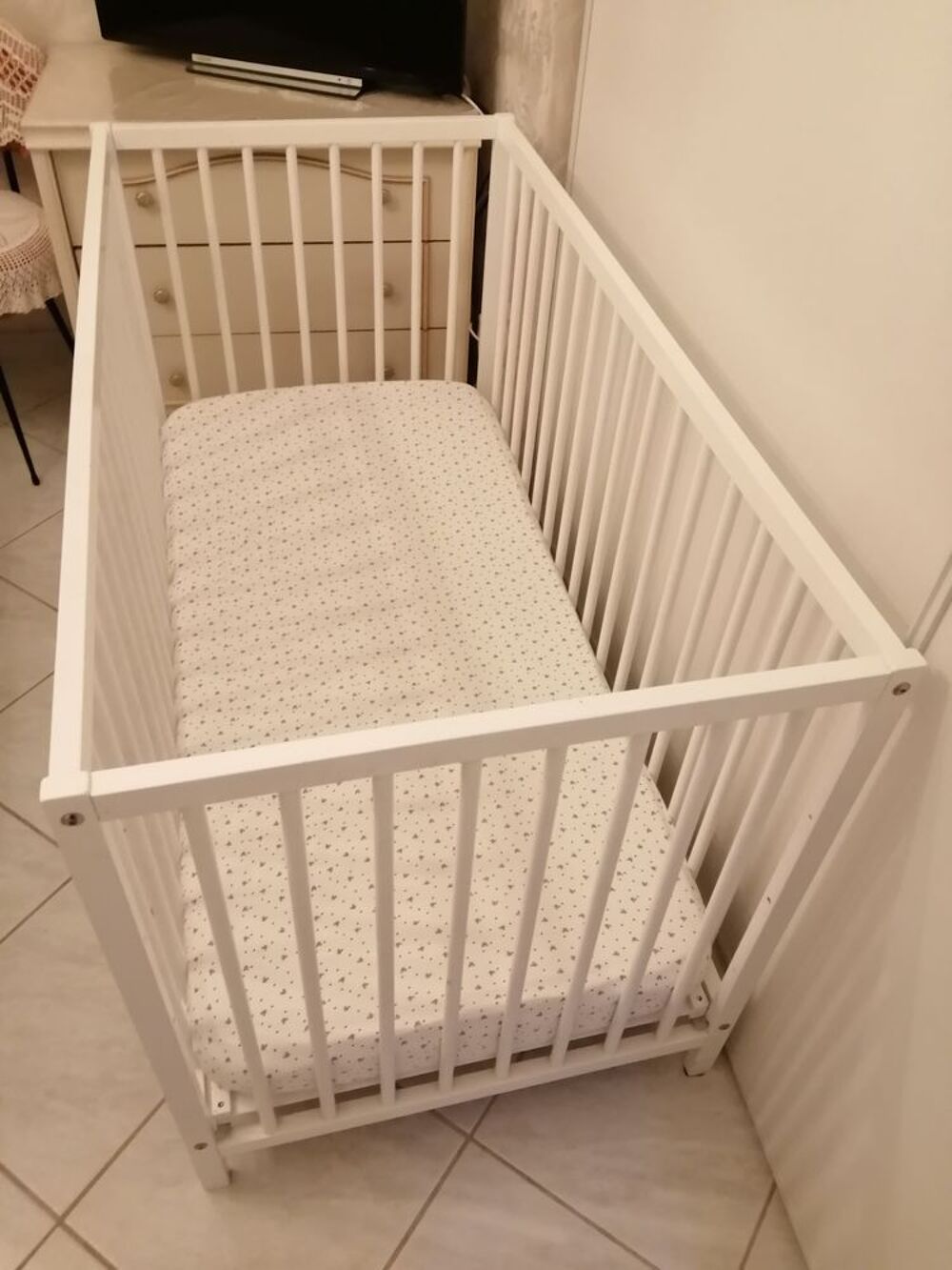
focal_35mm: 26
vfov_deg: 67.3
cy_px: 635
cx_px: 476
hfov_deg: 53.1
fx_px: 953
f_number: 1.8
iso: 320
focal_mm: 3.6
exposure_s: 1/20
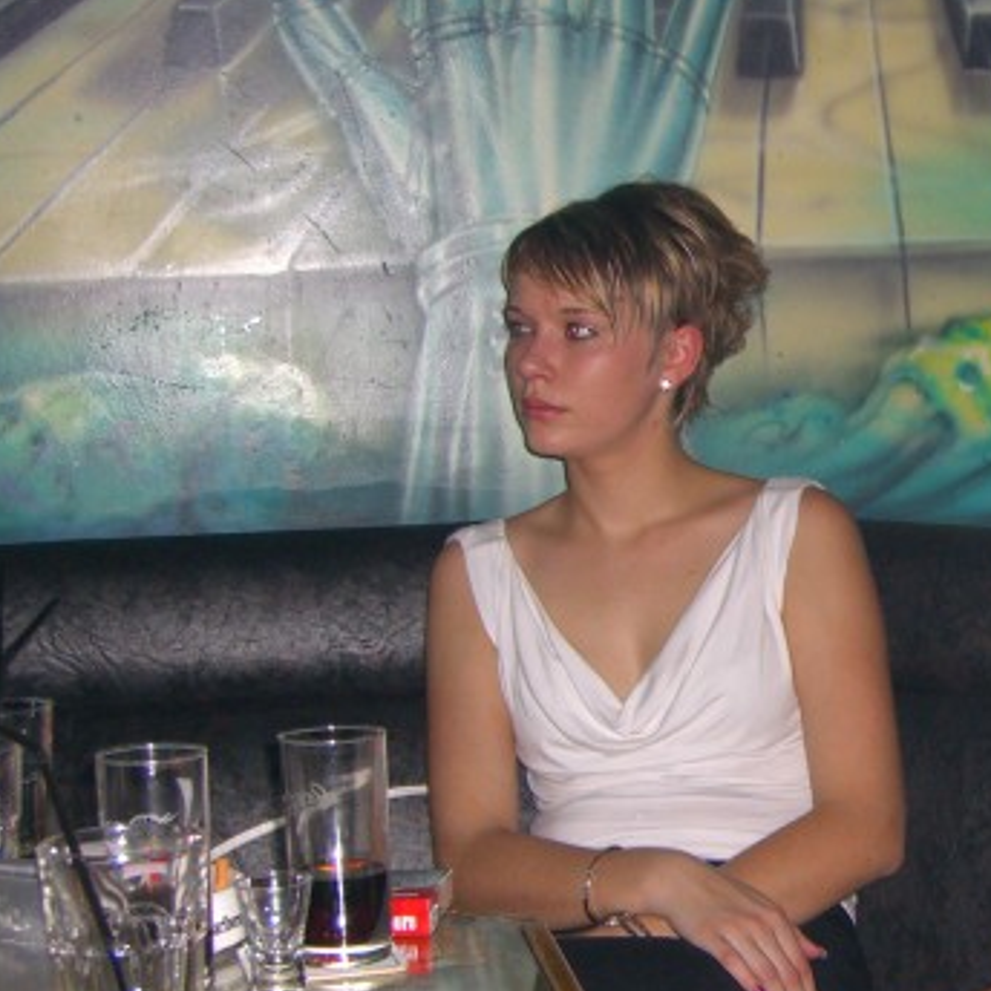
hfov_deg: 21.3
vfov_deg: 22.2
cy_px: 501
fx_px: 2526
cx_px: 1028
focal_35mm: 78
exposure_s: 1/60
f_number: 2.8
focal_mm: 7.9
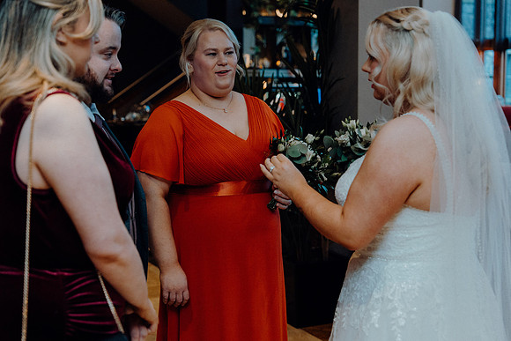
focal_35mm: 57
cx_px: 256
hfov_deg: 35.0
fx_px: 809
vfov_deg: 23.8
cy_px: 170
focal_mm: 57
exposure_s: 1/160
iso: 2500
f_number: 3.5
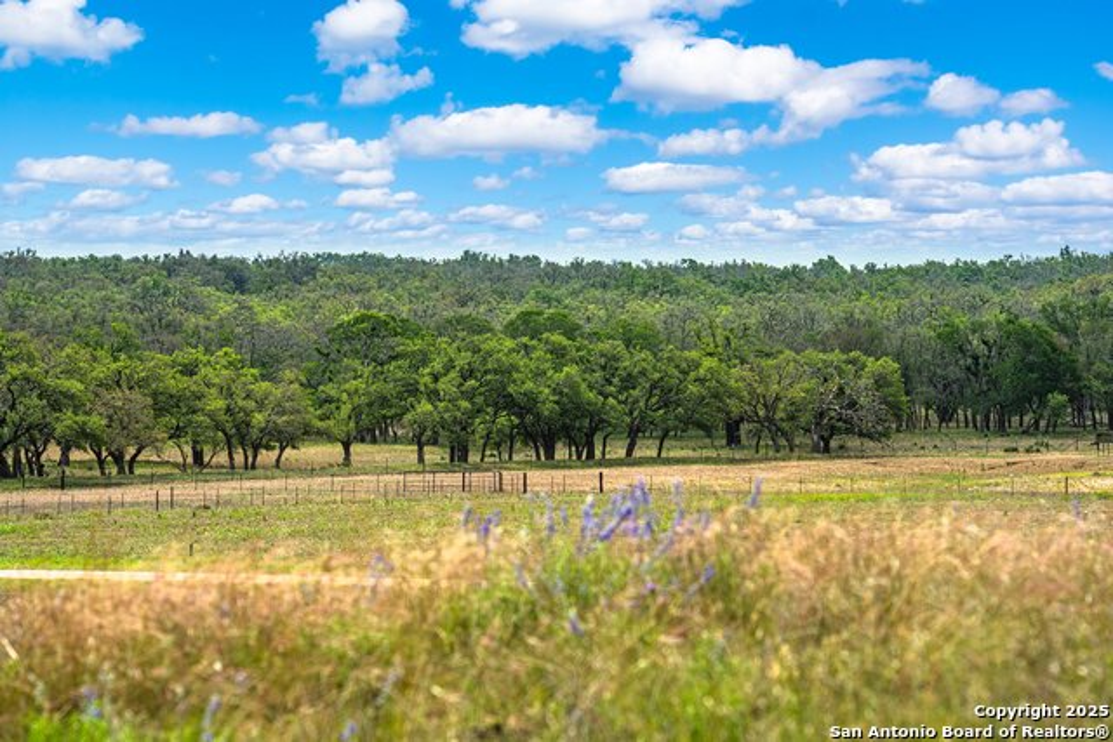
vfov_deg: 6.9
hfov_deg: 10.3
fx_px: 6184
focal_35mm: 200
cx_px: 556
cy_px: 371
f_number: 9
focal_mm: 200
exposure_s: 1/320
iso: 100
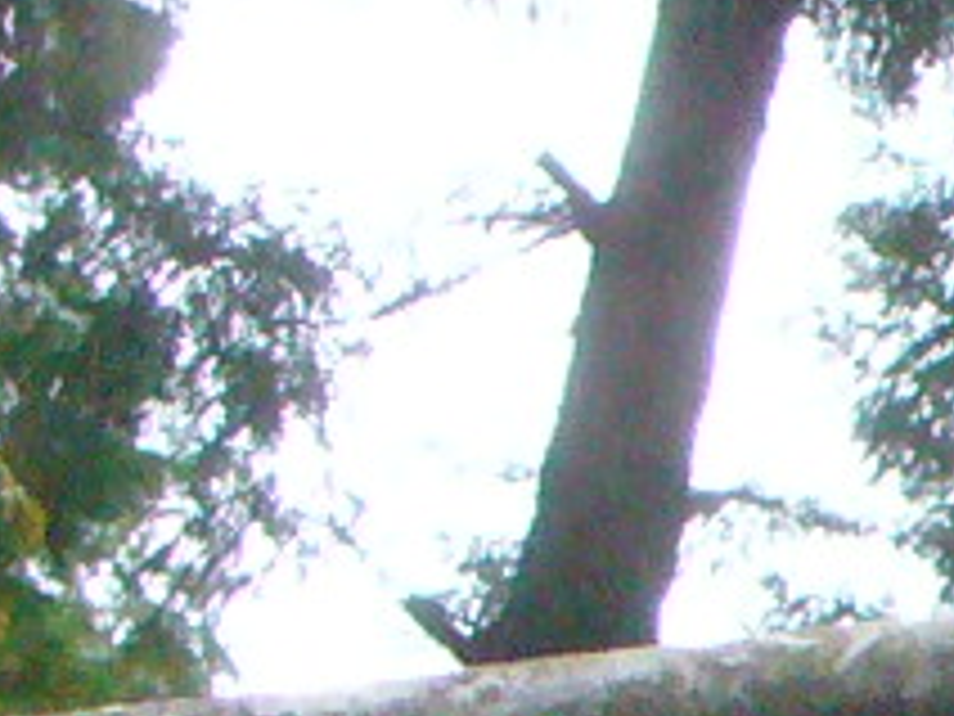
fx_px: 7689
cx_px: 2894
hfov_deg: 6.5
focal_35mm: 279
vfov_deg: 5.2
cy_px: 1468
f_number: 2.8
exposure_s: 1/160
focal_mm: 6.1
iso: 400
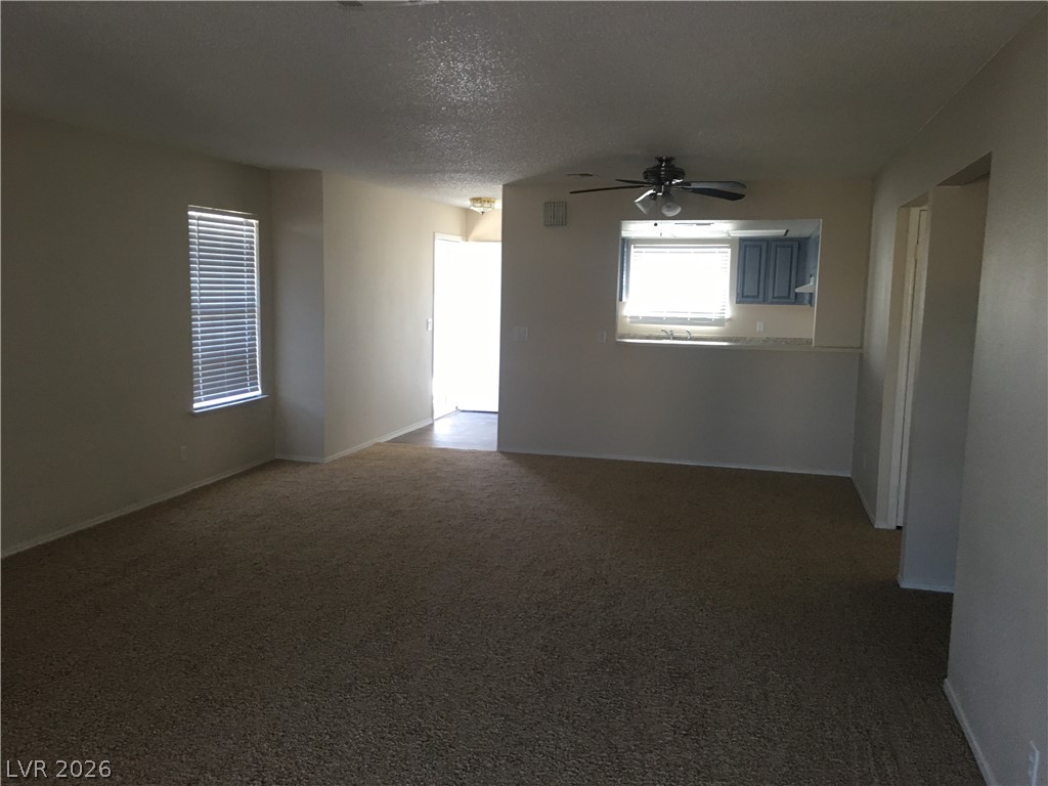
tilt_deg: -6.8
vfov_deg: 48.2
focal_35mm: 29
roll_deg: -1.5
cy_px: 393
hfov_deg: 61.7
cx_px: 524
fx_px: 878
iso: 40
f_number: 2.2
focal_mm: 4.15
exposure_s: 1/30
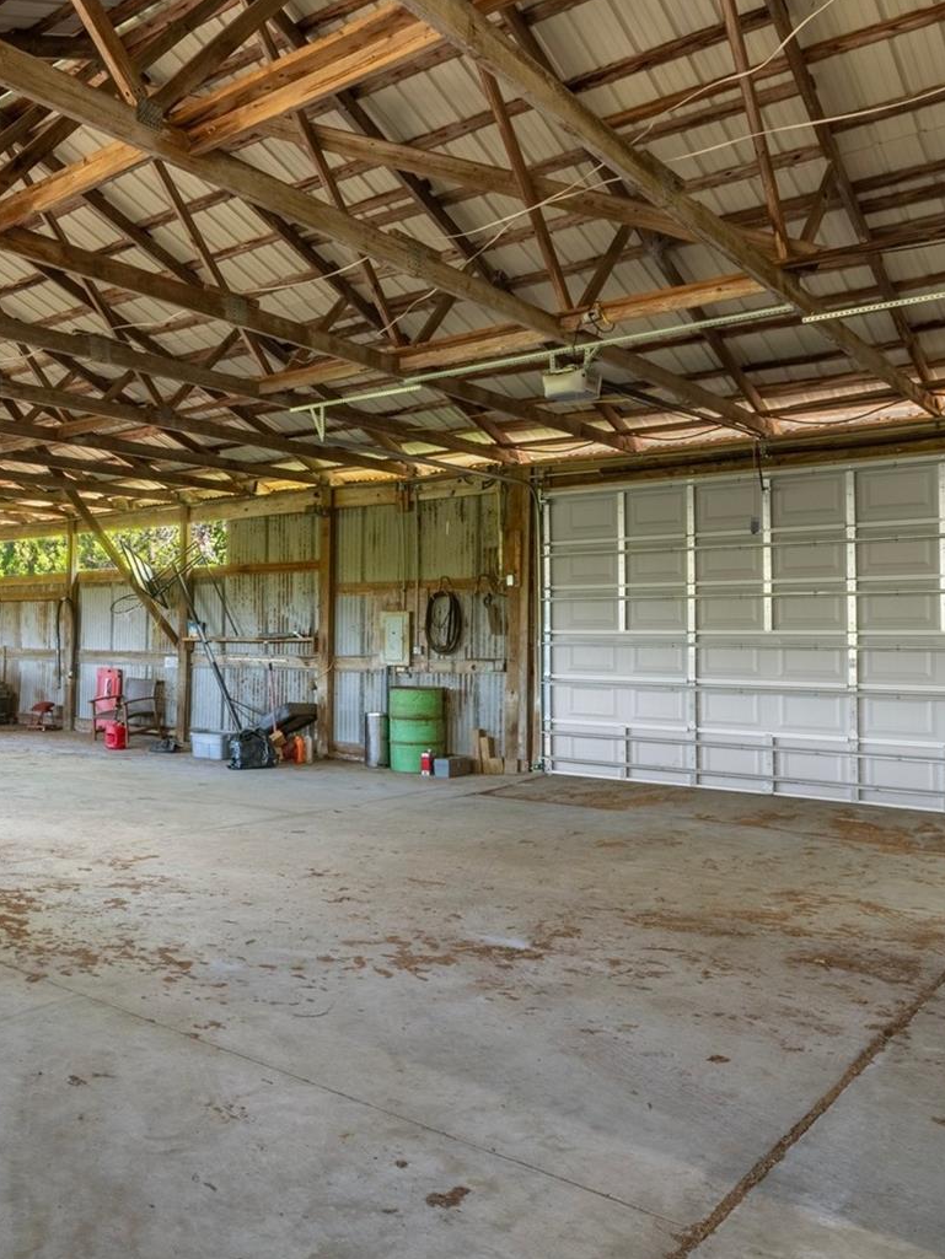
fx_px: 983
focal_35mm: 27
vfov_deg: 65.3
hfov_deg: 47.2
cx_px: 131
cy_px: 609
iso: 250
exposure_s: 1/45
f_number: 8
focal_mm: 12
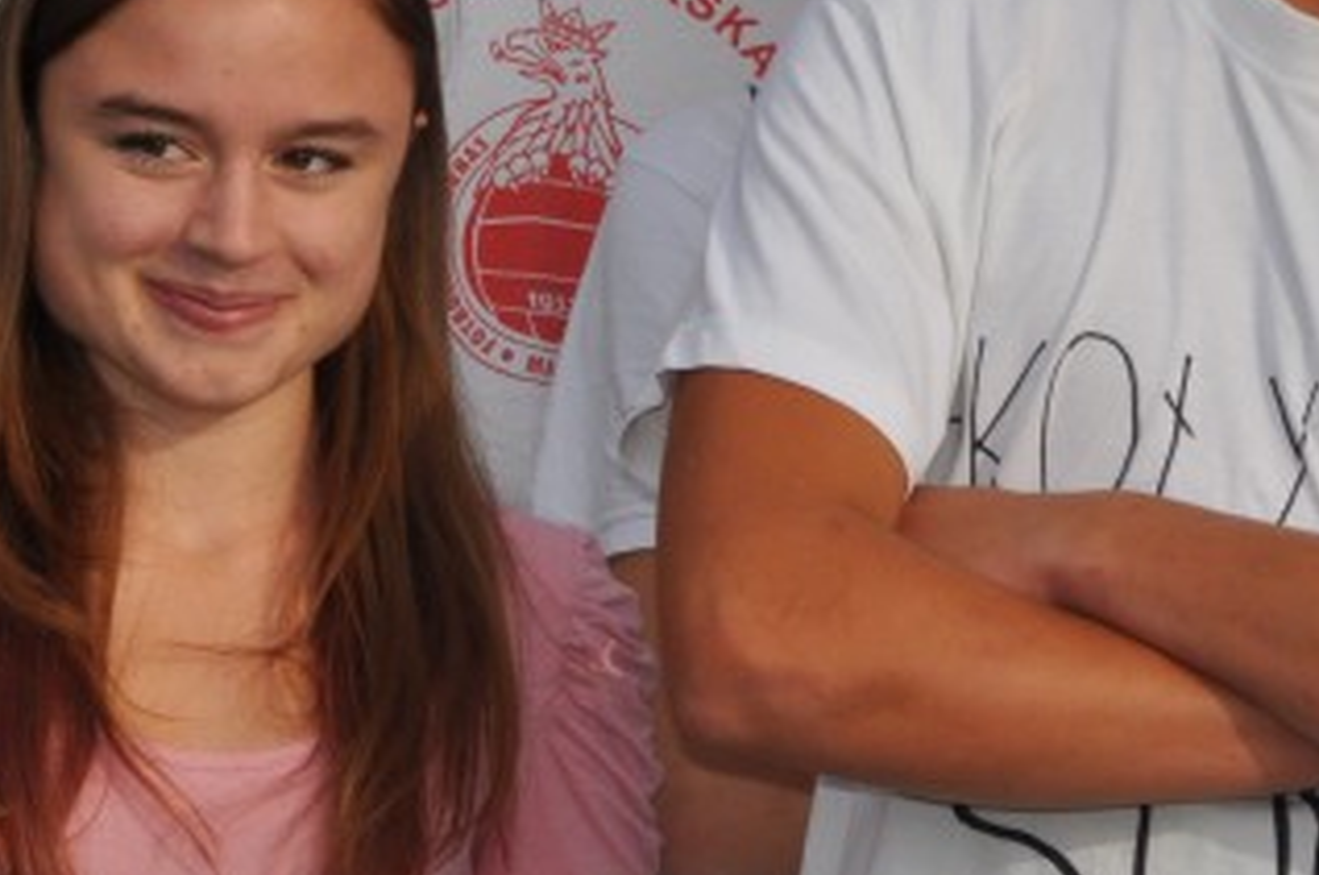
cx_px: 1419
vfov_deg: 2.8
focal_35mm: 495
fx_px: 18093
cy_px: 224
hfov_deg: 4.2
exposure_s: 1/200
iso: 200
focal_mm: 105
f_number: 16
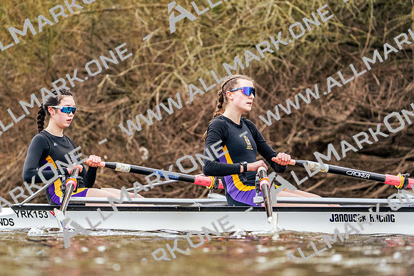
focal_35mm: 353
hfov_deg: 5.8
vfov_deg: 3.9
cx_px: 207
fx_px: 4060
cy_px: 138
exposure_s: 1/2000
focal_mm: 353
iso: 3200
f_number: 6.3
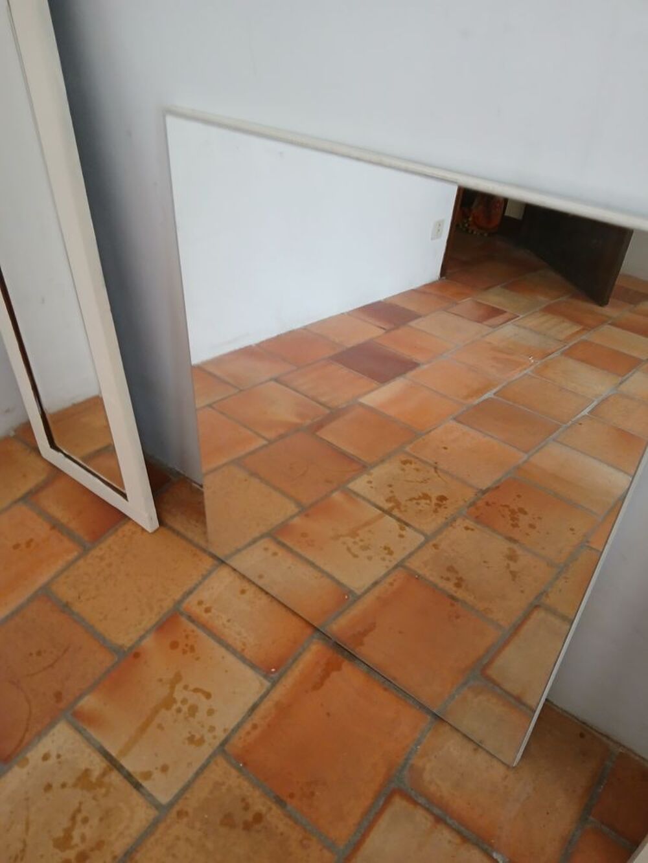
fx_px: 649
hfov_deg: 53.1
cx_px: 324
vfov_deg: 67.3
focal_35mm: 26
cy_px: 432
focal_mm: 3.98
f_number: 1.8
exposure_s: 1/50
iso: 200
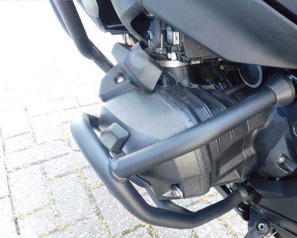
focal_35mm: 32
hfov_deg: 53.9
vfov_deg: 45.5
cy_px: 145
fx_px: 281
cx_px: 210
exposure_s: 1/30
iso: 180
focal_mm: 4
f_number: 3
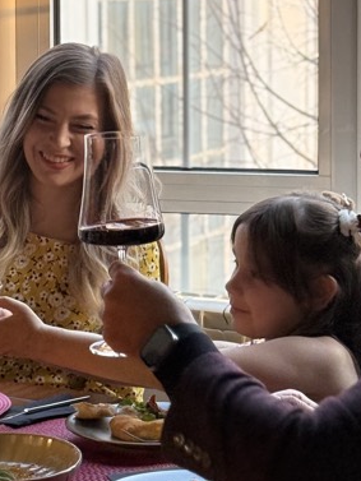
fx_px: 1946
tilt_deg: -3.4
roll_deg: -0.2
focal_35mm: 140
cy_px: 97
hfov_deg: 10.6
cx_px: 49
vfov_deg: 14.0
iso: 100
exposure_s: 1/105
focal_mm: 6.76
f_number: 1.78
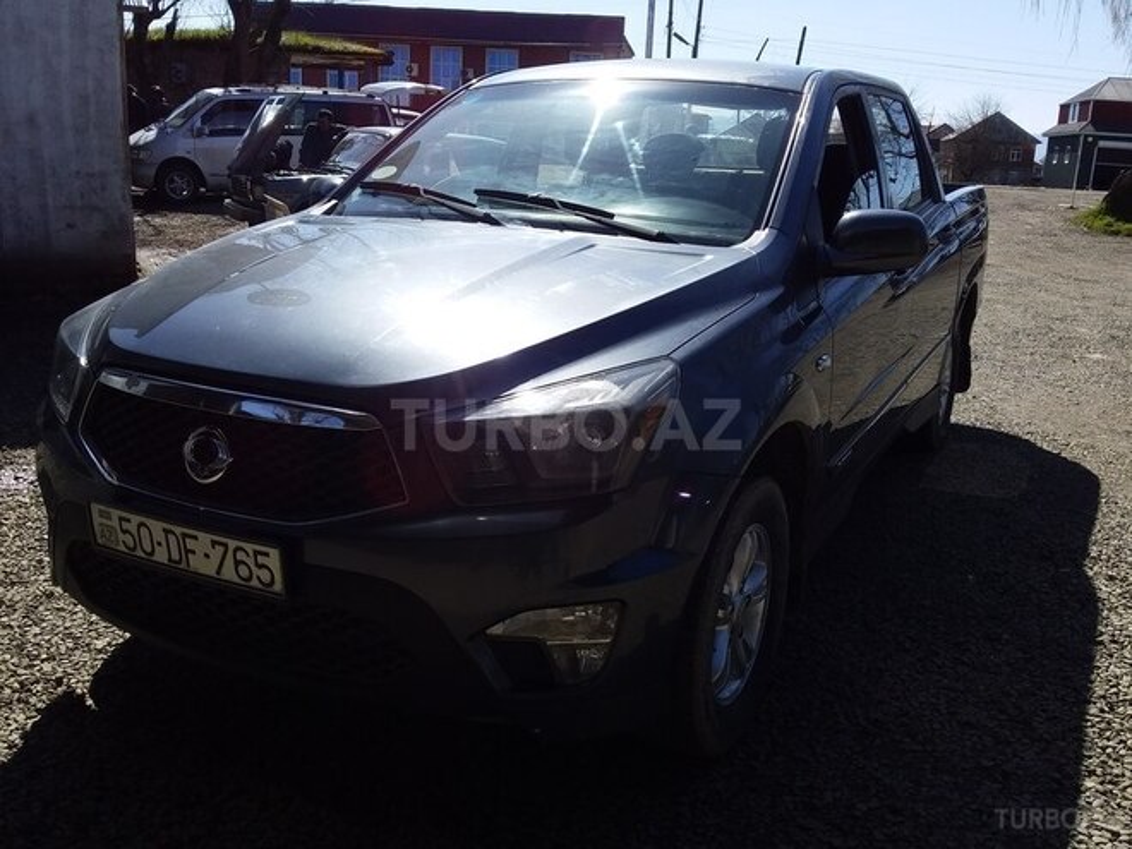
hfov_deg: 58.4
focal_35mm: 31
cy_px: 424
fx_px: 1014
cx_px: 566
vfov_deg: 45.4
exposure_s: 1/1547
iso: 40
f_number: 2.2
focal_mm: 3.3
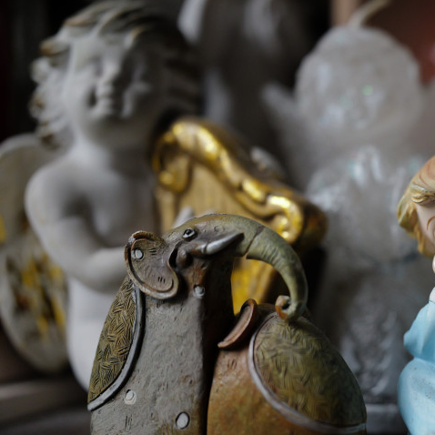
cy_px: 248
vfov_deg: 26.1
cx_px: 479
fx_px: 938
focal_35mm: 66
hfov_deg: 24.4
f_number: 2
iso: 1600
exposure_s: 1/1600
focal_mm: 35
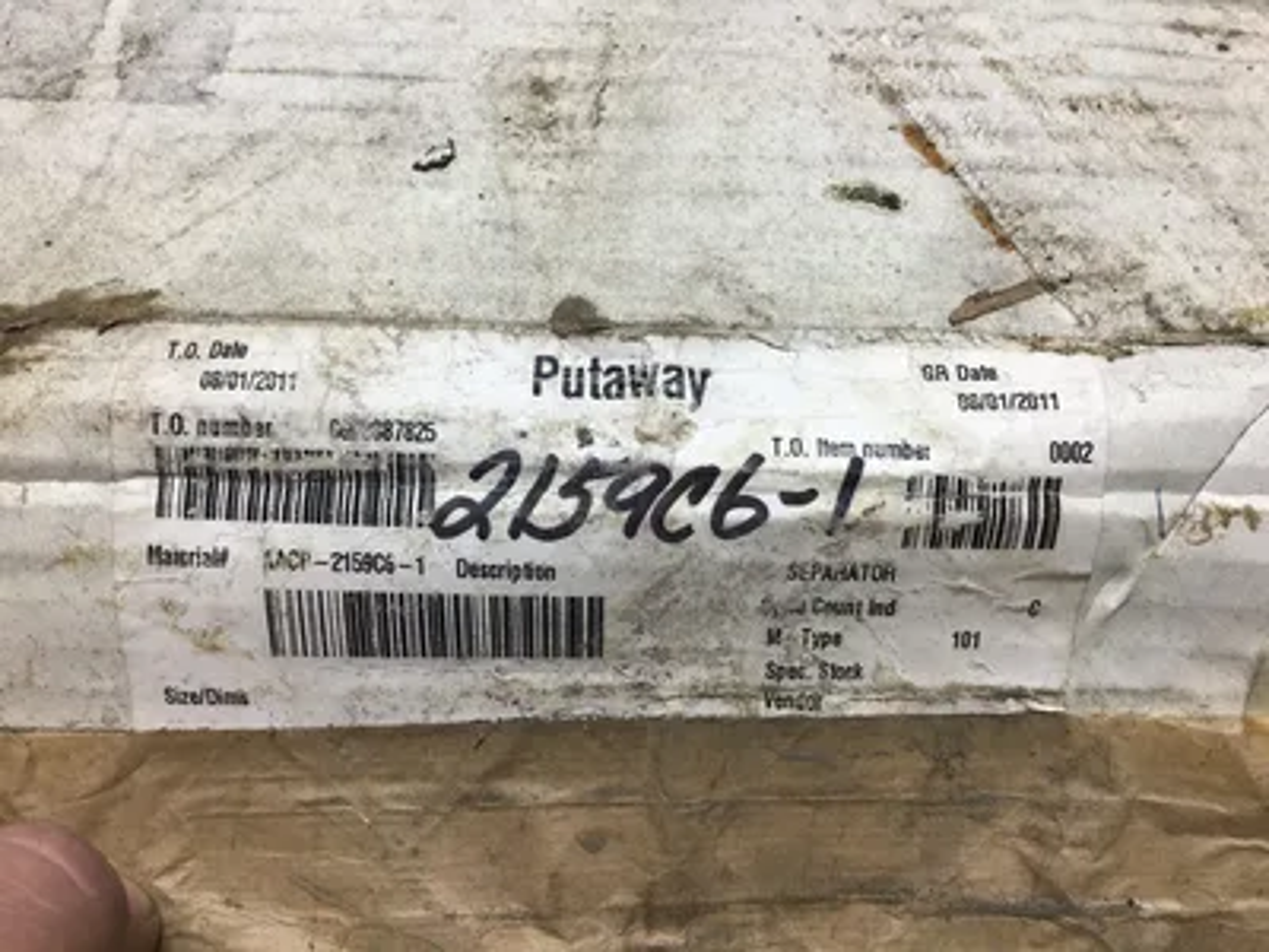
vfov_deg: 45.4
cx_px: 634
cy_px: 476
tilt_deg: -59.3
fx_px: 1136
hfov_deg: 58.4
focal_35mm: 31
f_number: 2.4
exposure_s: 1/124
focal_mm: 3.3
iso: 25
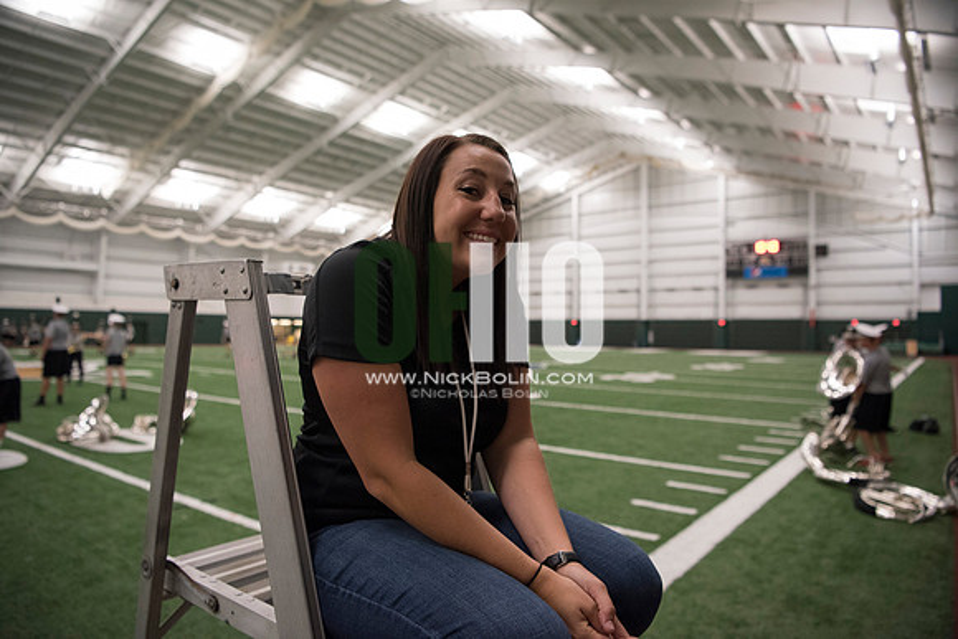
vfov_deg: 53.2
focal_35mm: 24
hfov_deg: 73.7
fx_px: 639
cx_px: 479
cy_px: 320
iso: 3200
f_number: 3.2
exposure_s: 1/250
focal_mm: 24
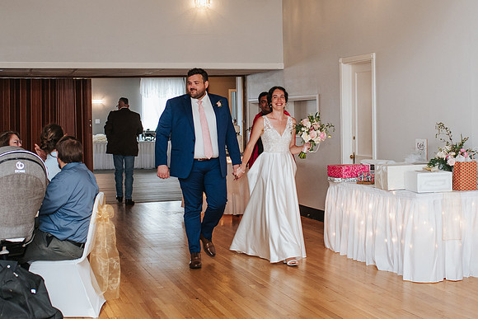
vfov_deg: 23.5
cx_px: 235
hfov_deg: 34.6
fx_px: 766
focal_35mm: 58
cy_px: 130
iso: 1000
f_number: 3.2
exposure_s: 1/200
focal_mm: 35
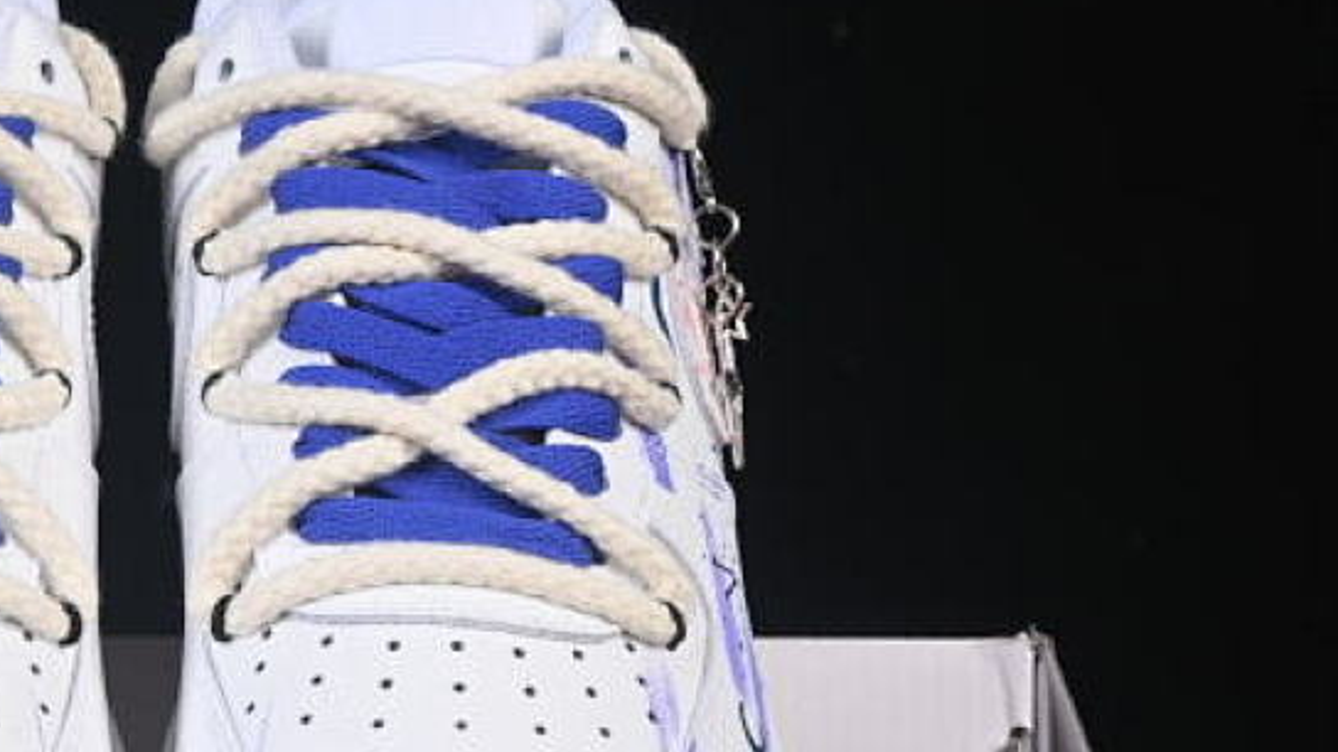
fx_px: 5535
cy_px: 656
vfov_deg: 7.8
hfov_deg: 13.6
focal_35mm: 156
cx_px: 108
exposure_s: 1/100
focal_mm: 50
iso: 160
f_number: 8
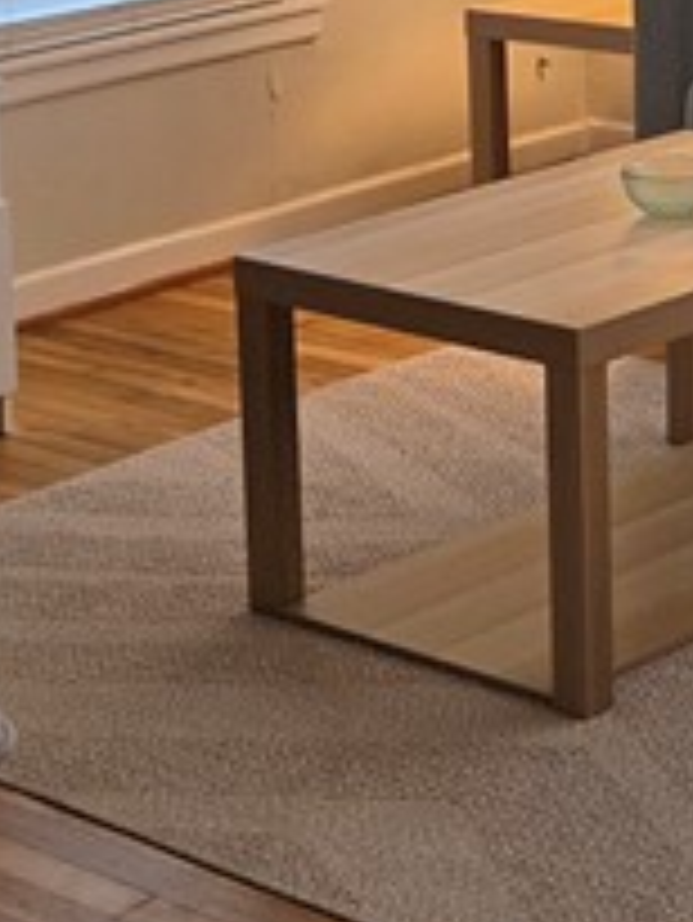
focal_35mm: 115
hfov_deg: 12.9
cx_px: 450
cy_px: -90
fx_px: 3066
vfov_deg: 16.6
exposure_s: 1/120
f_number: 1.8
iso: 100
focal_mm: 5.4
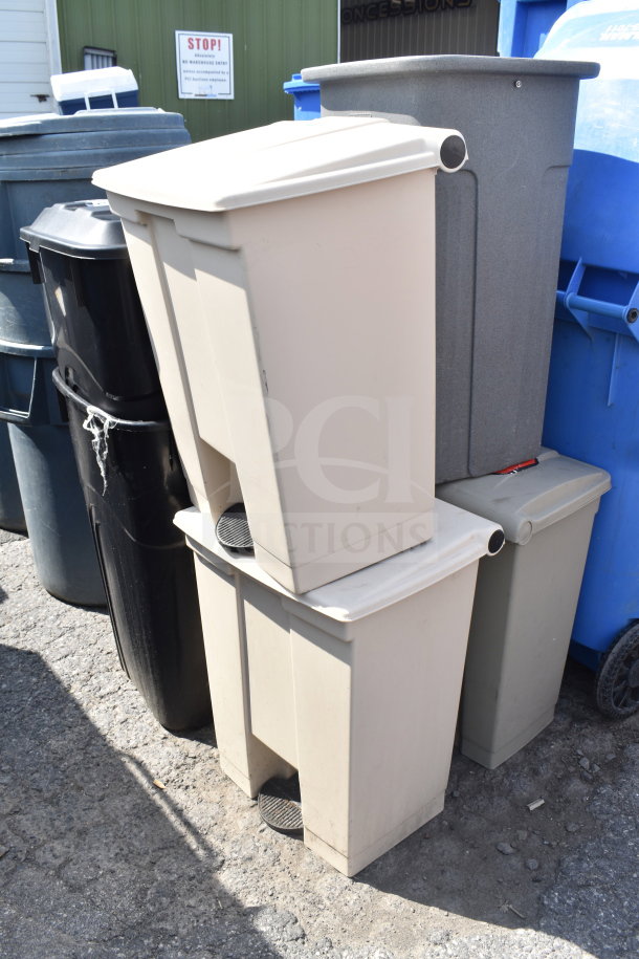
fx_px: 879
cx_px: 320
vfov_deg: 57.2
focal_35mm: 33
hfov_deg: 40.0
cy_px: 480
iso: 200
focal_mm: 22
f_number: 7.1
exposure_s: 1/200
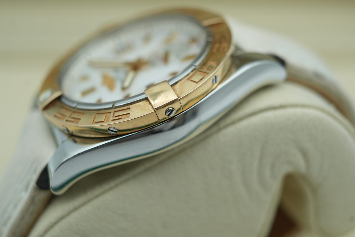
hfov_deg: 41.1
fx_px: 473
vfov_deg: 28.1
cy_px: 110
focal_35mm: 48
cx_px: 185
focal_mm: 35
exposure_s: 1/250
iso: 400
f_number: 5
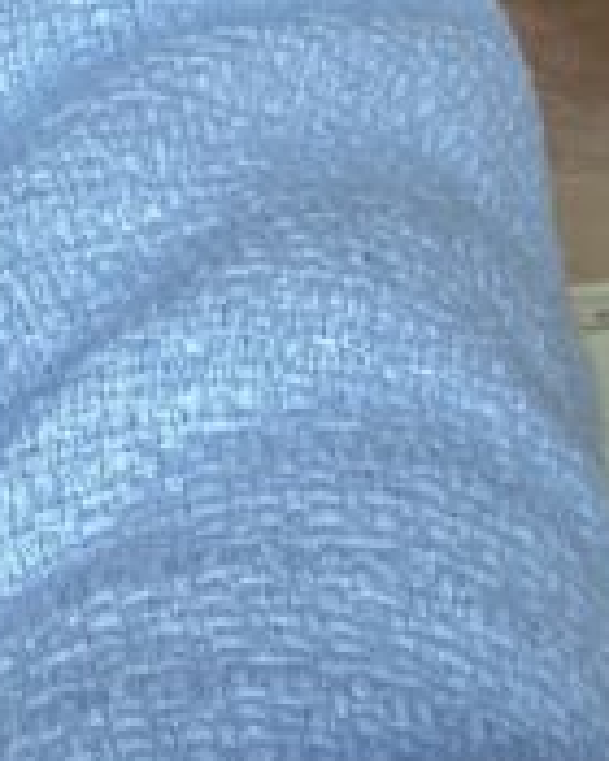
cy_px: -1261
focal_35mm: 171
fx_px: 3853
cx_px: -883
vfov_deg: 9.6
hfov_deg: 8.3
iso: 160
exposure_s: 1/50
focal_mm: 2.71
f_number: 2.2
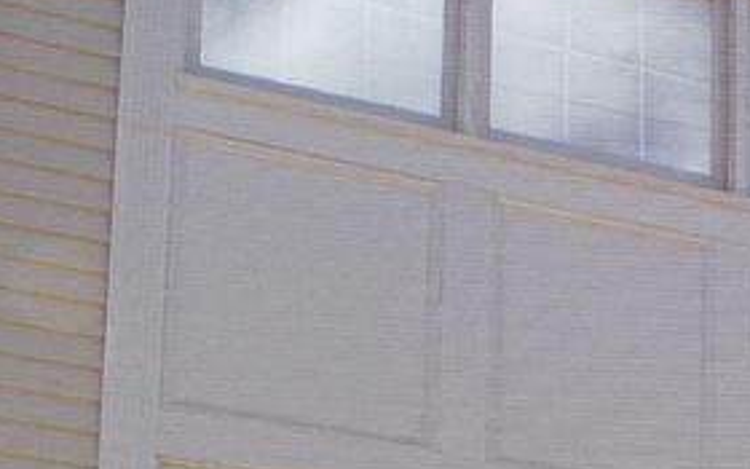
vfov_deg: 8.9
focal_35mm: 131
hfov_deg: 14.4
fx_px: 2678
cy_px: 1201
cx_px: 1278
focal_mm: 4.3
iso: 80
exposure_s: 1/170
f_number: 5.8
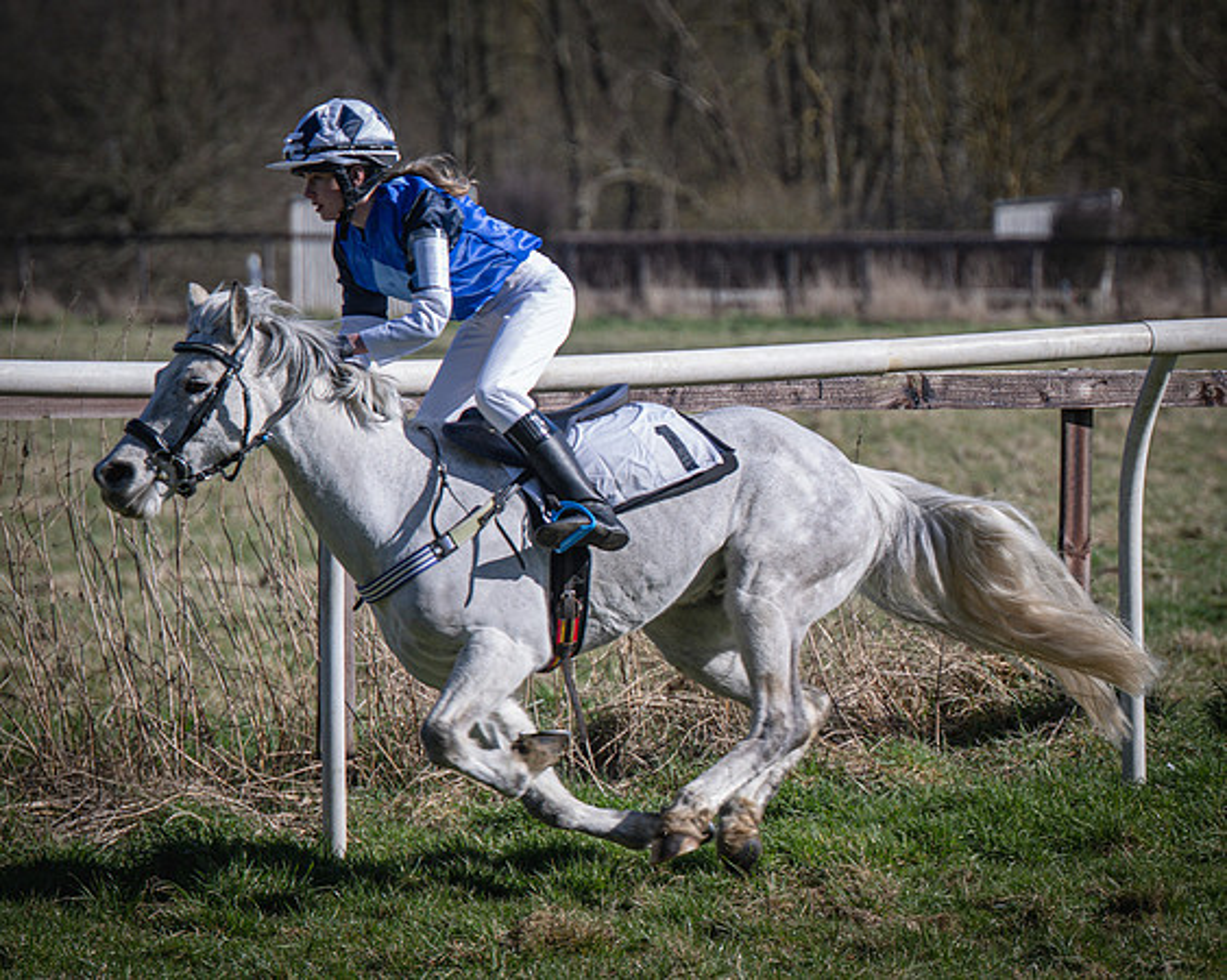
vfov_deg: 5.0
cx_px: 593
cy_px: 463
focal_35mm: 308
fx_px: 11171
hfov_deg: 6.3
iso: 125
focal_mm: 145
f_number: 4
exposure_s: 1/1000
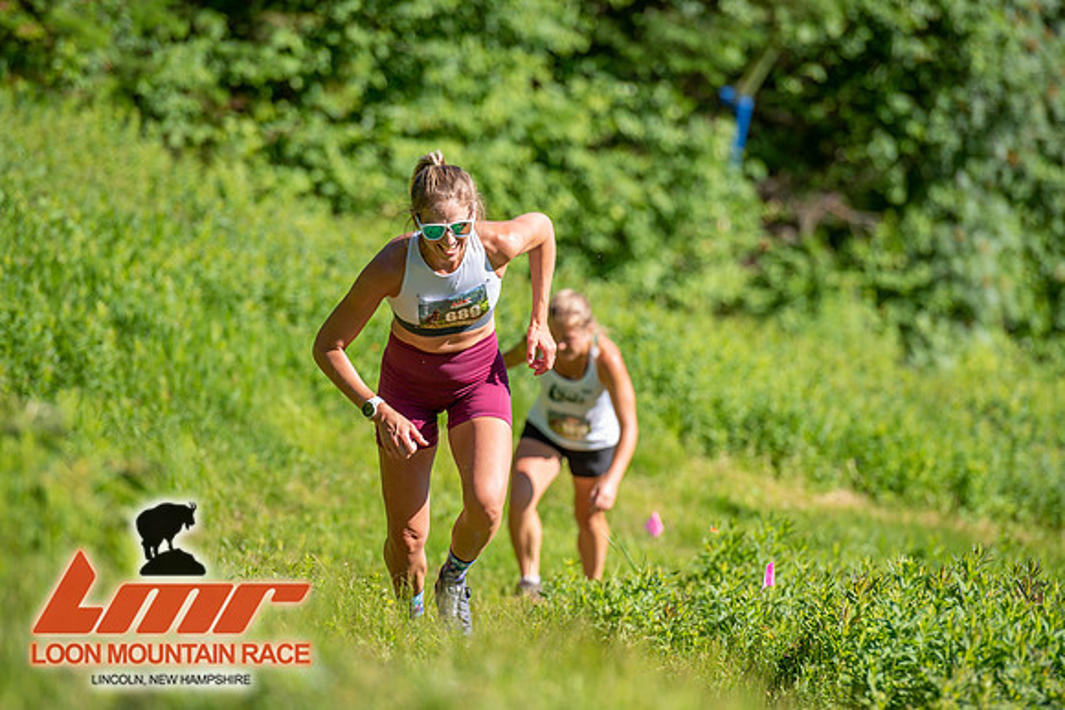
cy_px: 355
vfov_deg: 5.8
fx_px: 7010
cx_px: 532
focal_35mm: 237
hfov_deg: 8.7
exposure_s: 1/640
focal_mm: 200
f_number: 3.5
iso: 100
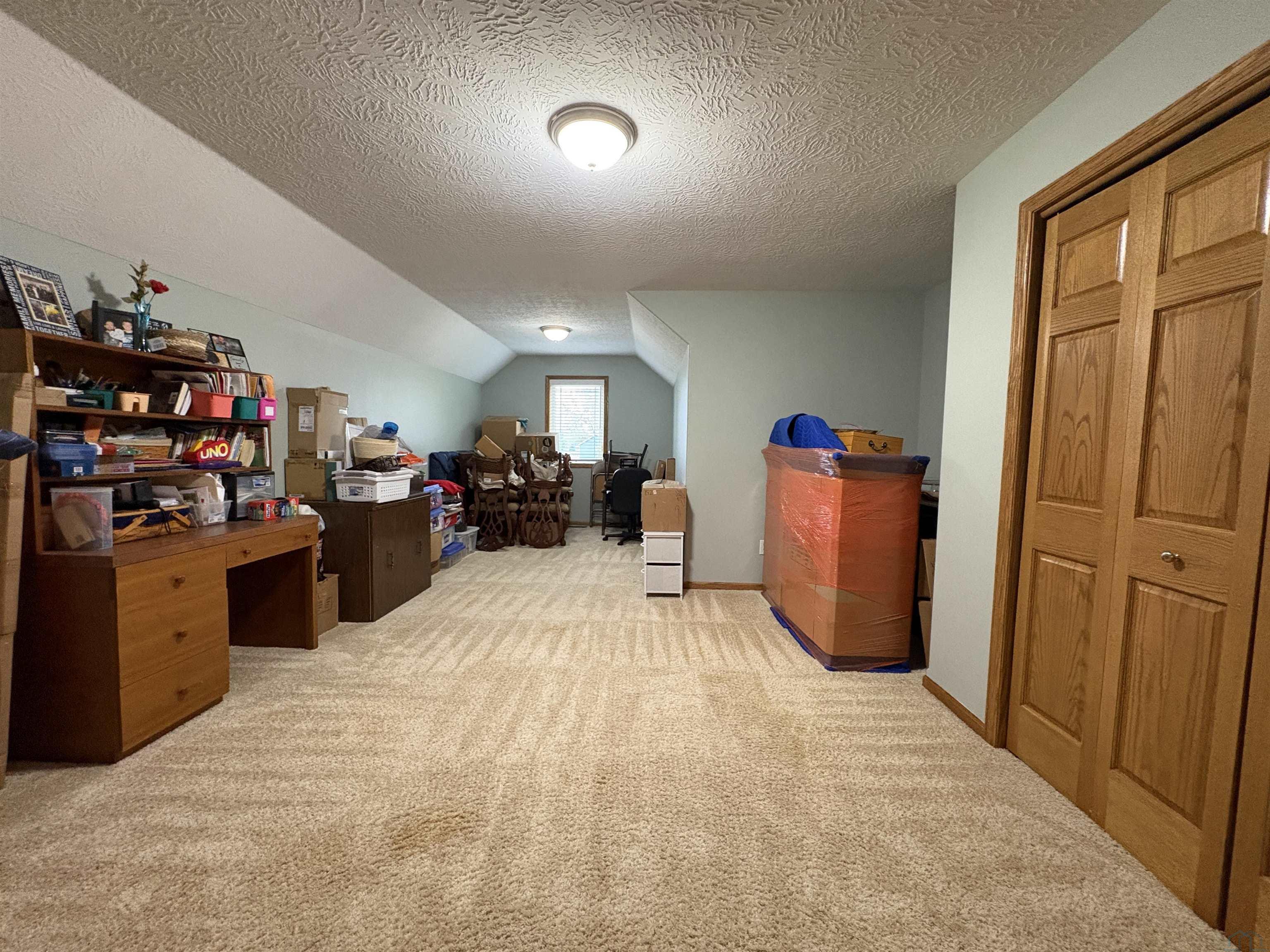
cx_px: 635
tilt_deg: -2.4
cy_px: 476
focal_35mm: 14
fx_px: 514
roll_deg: -0.8
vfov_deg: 85.7
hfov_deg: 102.1
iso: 640
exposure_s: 1/40
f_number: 2.2
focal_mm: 2.22
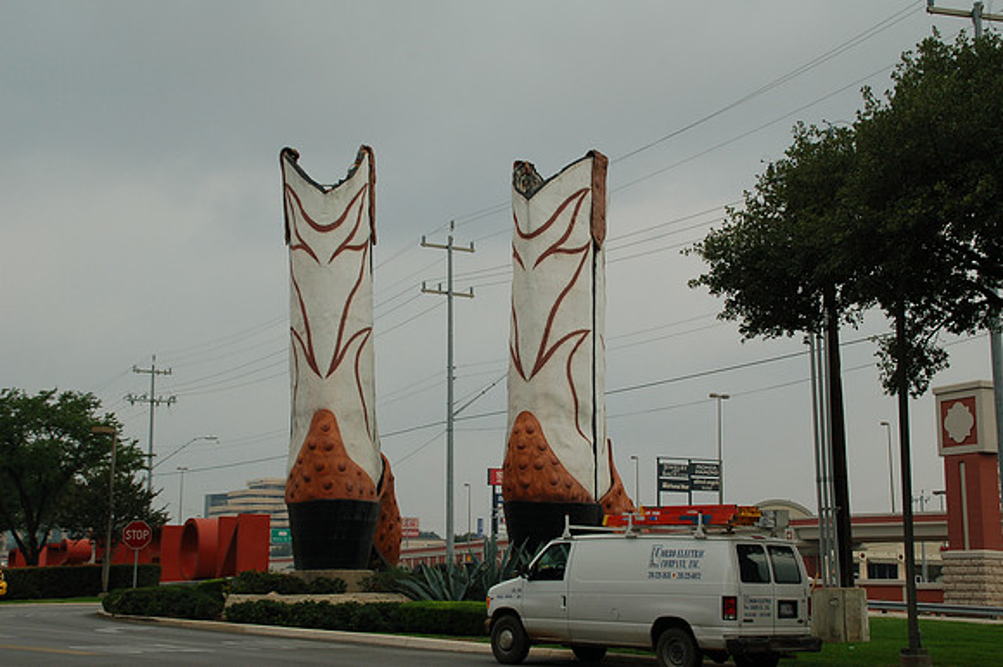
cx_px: 502
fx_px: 1587
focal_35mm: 57
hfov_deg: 35.1
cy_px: 334
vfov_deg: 23.8
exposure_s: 1/250
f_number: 8
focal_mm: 38
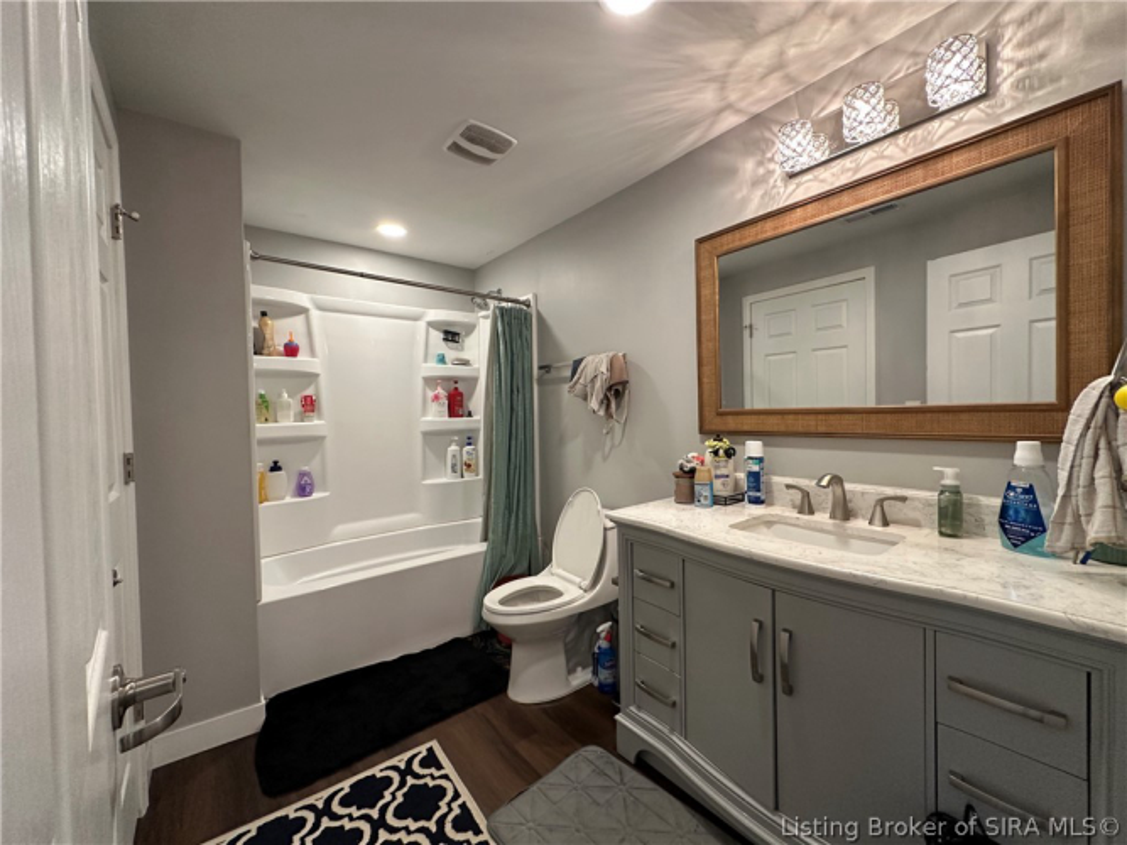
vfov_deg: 85.7
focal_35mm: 14
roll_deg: +0.8
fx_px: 456
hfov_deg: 102.1
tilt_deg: -1.9
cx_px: 564
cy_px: 422
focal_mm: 2.22
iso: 200
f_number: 2.2
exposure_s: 1/120
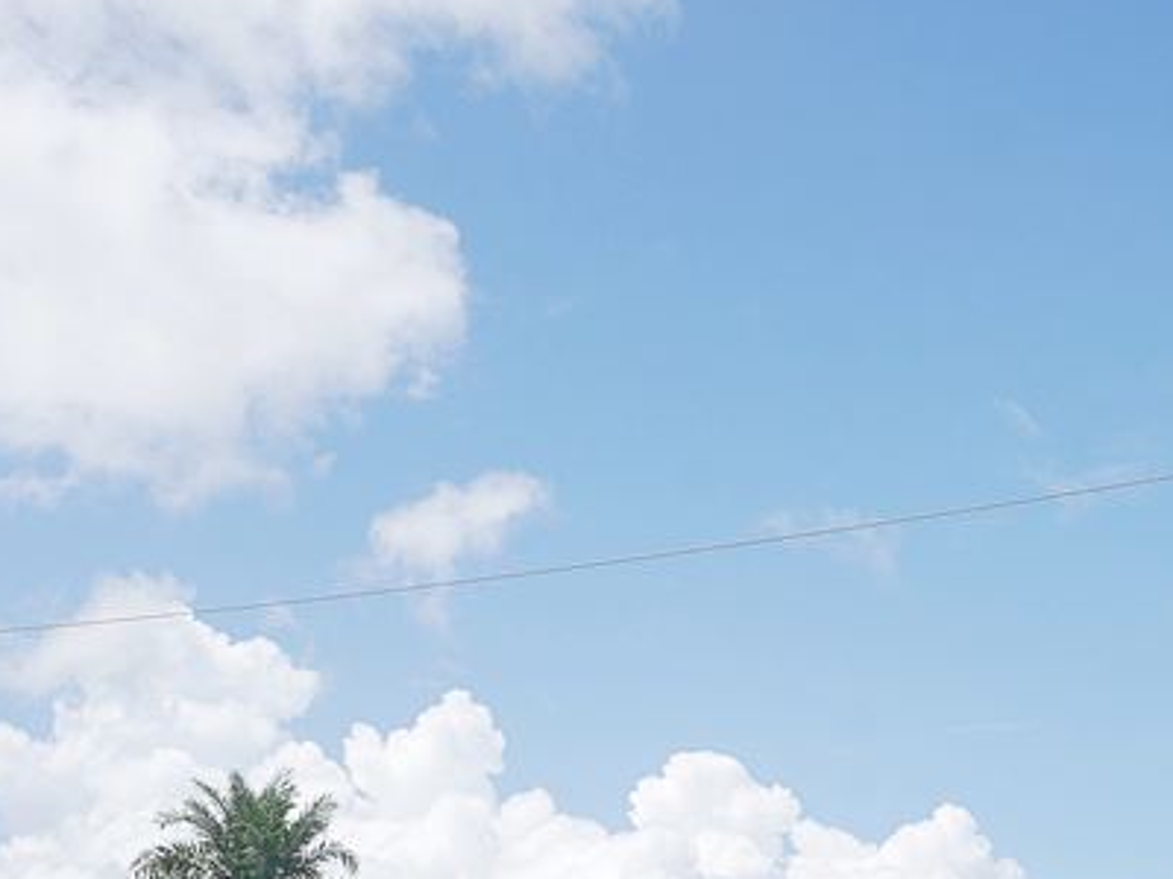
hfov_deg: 25.9
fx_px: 2372
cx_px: 1264
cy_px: 974
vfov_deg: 20.0
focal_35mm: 70
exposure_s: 1/1600
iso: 200
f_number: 4.5
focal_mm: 14
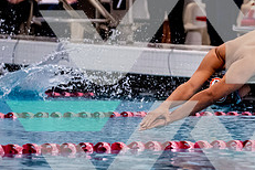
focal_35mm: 407
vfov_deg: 3.4
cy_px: 26
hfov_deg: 5.0
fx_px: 2883
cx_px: 290
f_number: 2.8
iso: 6400
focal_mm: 162
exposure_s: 1/1600
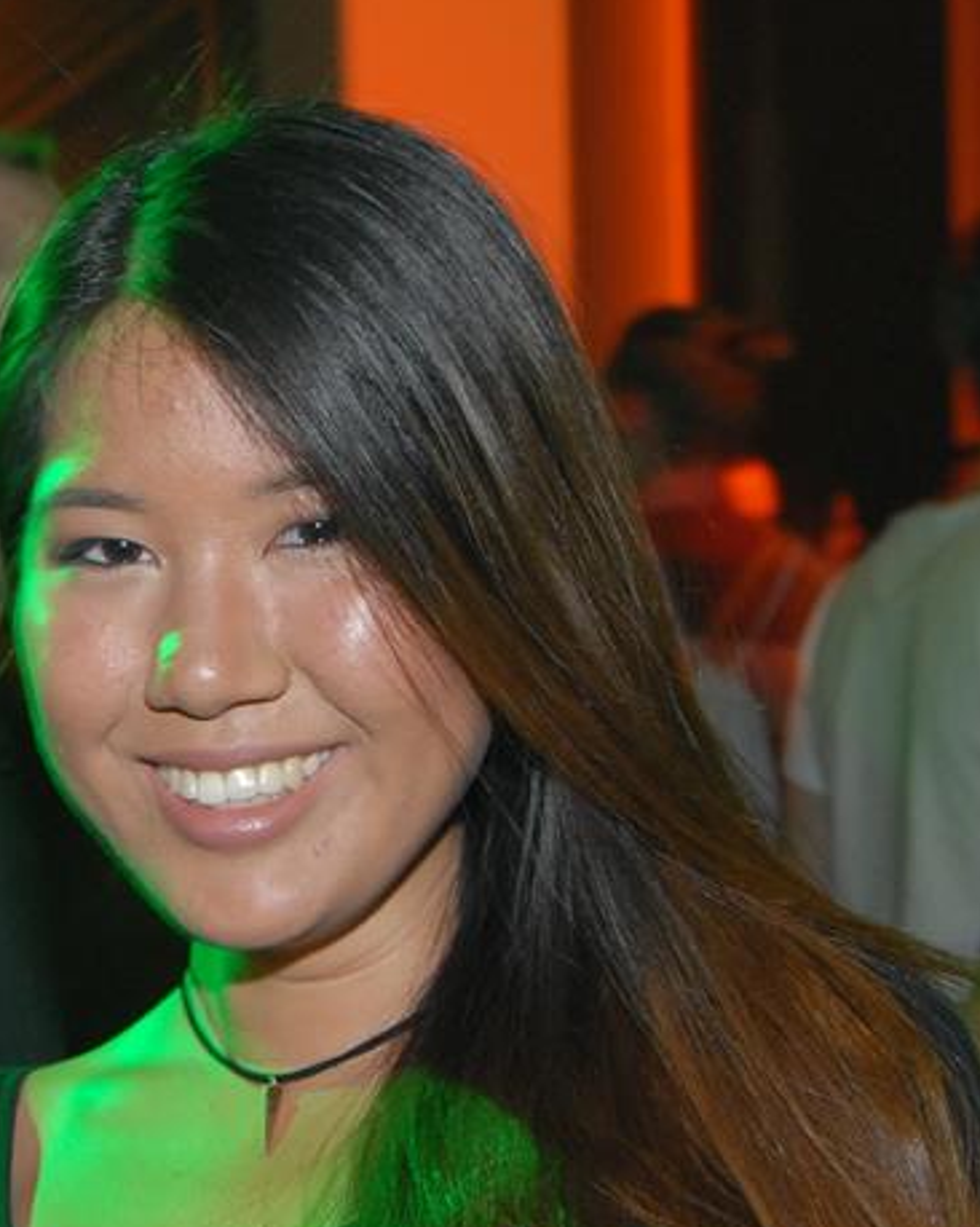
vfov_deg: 18.7
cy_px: 881
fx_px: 3707
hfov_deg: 14.8
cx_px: 5
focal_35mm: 102
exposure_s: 1/6
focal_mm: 29
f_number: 5.6
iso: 400
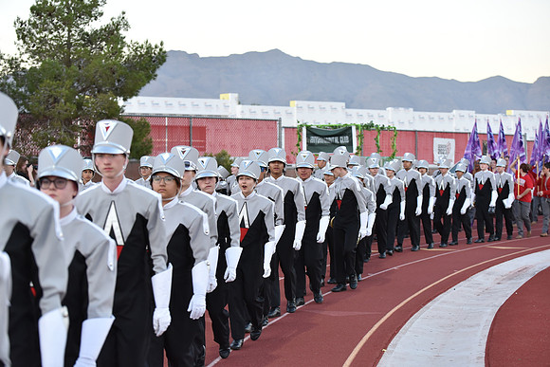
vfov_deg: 19.5
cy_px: 184
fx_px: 1070
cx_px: 275
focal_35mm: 70
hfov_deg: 28.8
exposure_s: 1/640
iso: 1400
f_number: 2.8
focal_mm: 70
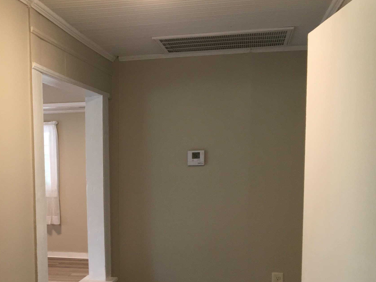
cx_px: 72
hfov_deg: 35.0
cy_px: 226
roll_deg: +1.3
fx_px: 576
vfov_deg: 27.0
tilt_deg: -6.2
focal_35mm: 53
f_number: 2.2
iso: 64
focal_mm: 4.15
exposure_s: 1/30
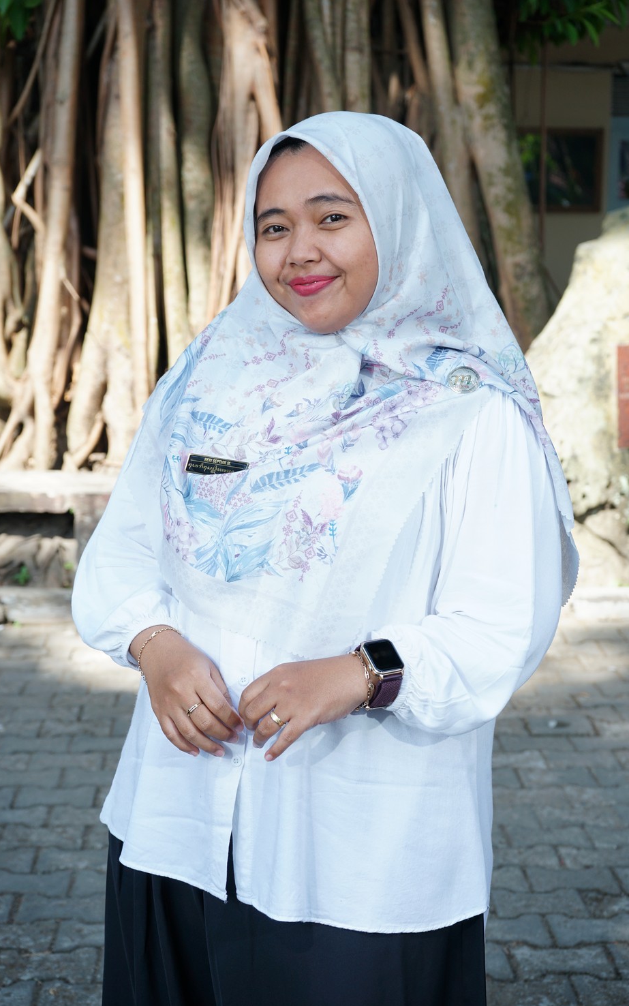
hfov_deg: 22.4
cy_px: 500
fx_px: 1590
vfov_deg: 35.1
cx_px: 326
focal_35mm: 58
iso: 160
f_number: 6.3
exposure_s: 1/125
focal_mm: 56
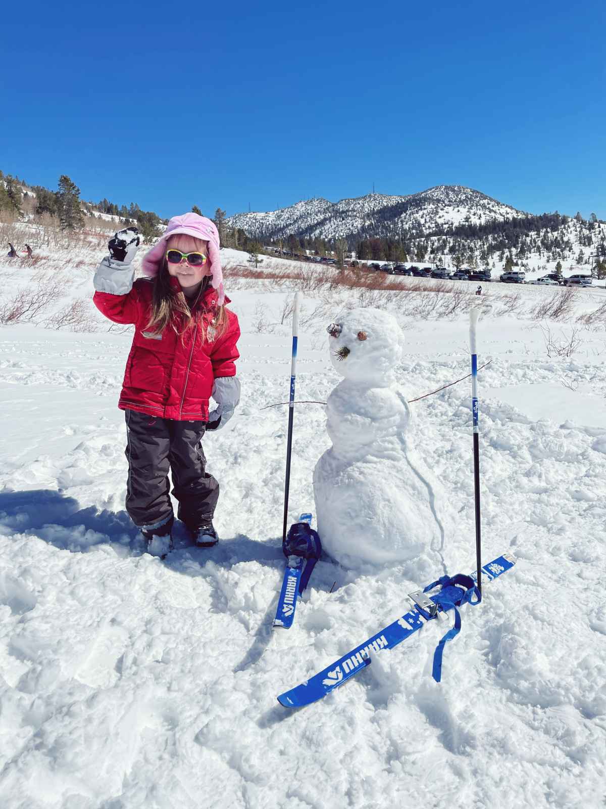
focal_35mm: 26
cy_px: 404
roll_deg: +3.4
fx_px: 607
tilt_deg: -10.9
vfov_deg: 67.3
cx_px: 303
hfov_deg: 53.1
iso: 40
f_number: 1.6
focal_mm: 5.1
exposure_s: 1/17544
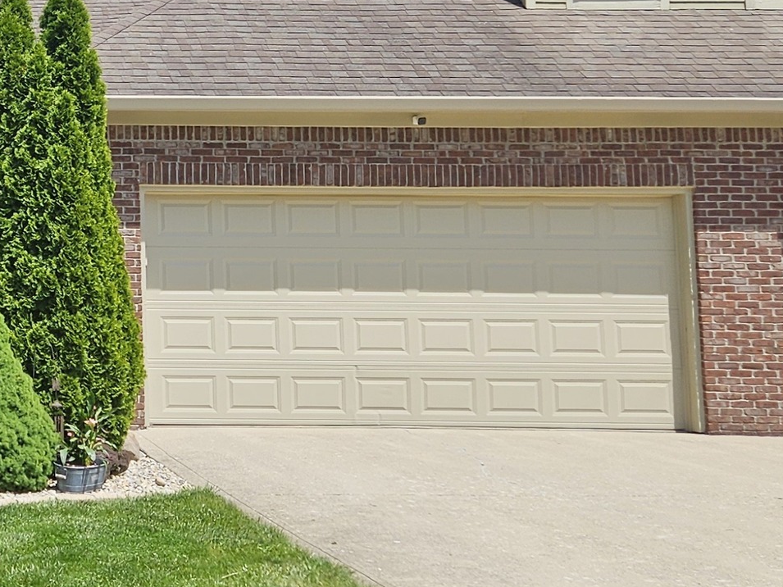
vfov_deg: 19.7
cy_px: 106
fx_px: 1674
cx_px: -229
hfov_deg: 23.4
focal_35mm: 74
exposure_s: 1/2032
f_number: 1.8
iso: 25
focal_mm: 5.4
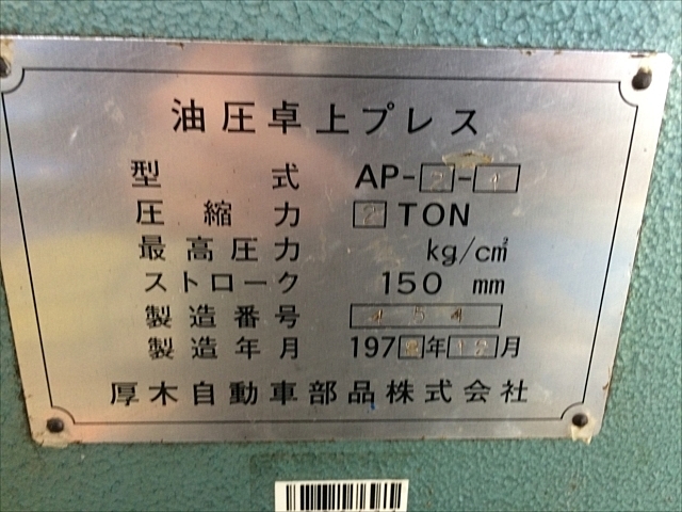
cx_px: 341
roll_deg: +0.2
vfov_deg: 48.2
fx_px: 571
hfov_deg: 61.7
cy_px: 256
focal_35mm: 29
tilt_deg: -21.0
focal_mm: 4.15
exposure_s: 1/33
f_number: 2.2
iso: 160
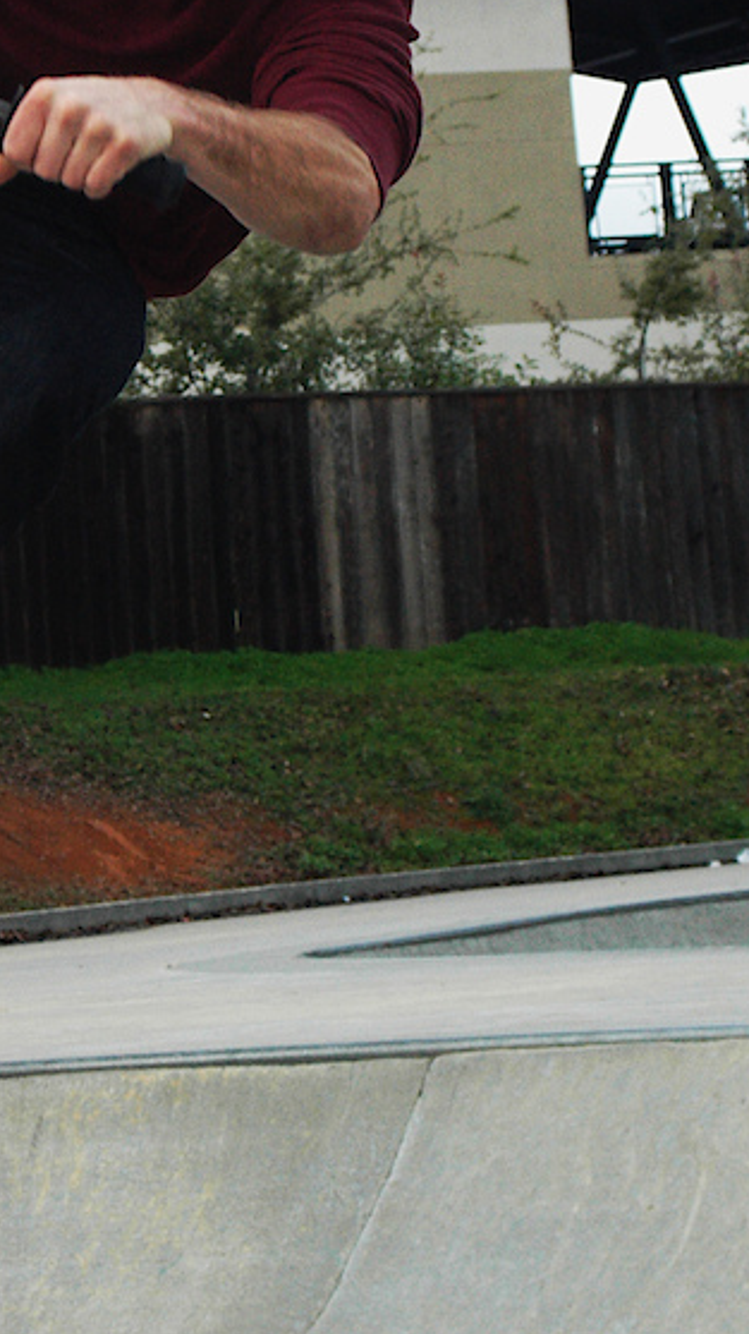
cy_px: 426
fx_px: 6325
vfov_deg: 12.0
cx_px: -32
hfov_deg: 6.7
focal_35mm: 179
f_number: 9.5
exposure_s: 1/500
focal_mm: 62
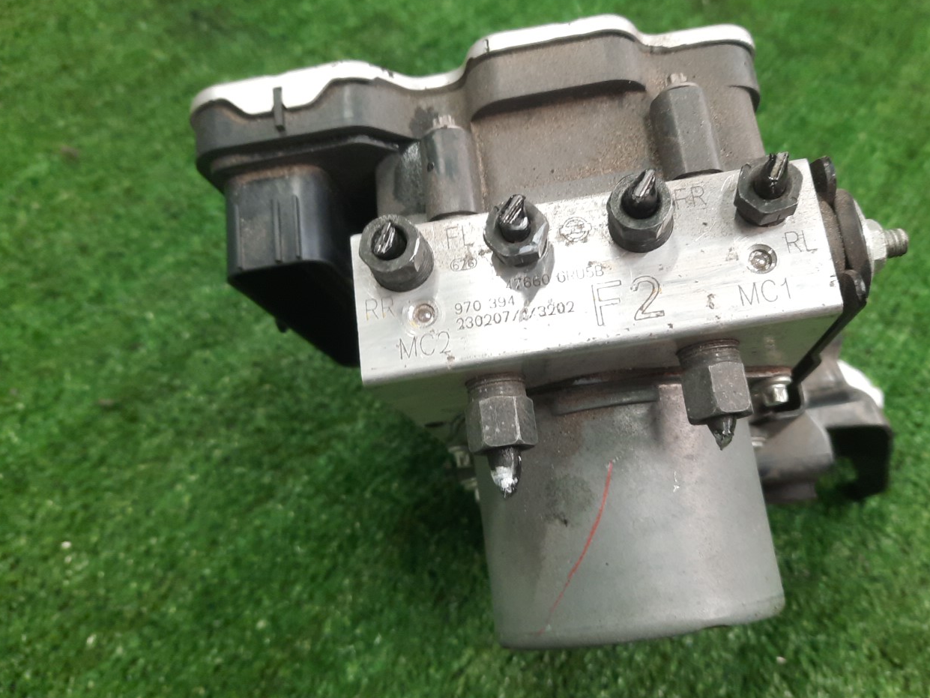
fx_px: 779
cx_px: 506
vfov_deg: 48.2
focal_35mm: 29
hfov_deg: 61.6
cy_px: 346
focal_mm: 4.6
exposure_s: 1/50
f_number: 2
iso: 259
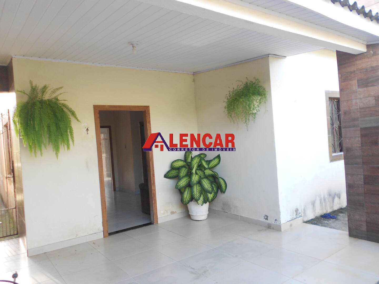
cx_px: 190
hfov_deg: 67.3
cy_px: 142
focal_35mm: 26
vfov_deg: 53.1
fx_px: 285
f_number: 3.2
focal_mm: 4.6
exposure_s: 1/30
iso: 100
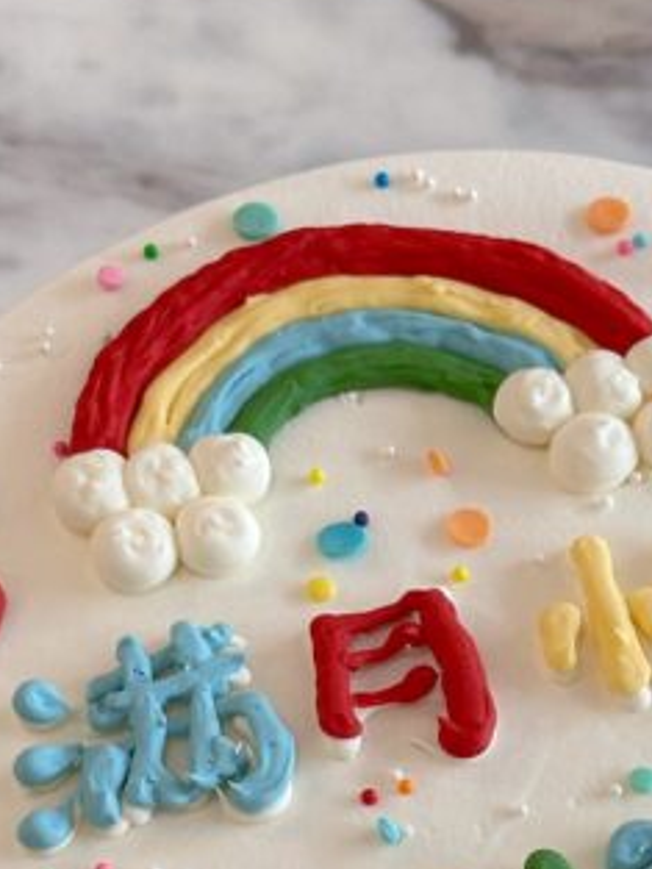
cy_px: 891
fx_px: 3940
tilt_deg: -59.8
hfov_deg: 9.4
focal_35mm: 157
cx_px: 477
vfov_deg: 12.4
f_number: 1.78
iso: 64
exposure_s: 1/50
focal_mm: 6.86
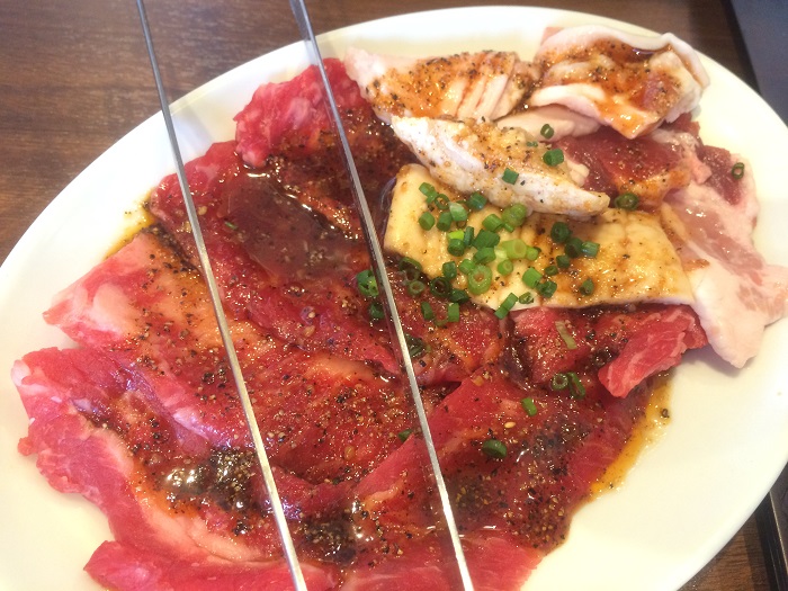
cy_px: 296
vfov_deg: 48.2
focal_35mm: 29
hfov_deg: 61.7
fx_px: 660
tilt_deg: -58.7
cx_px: 394
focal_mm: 4.15
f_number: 2.2
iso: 200
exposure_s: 1/33
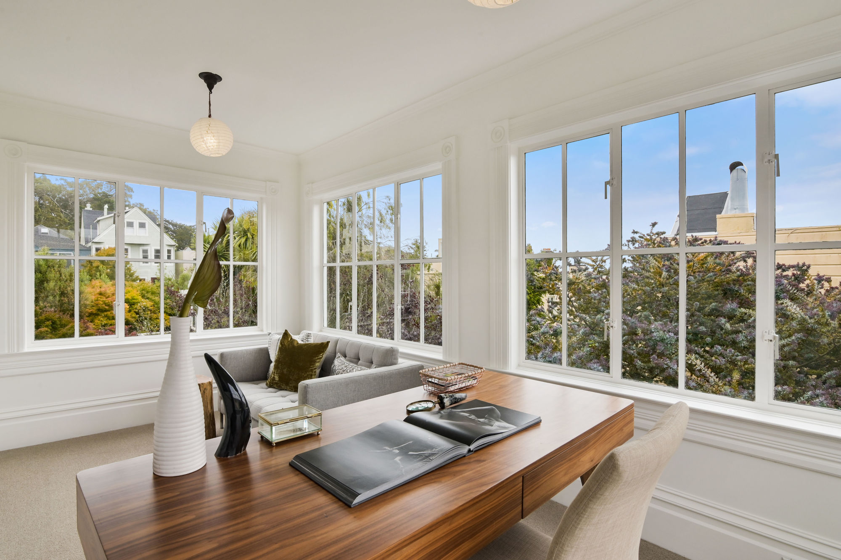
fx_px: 397
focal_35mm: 17
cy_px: 280
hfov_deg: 93.3
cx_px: 420
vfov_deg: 70.4
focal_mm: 17
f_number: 11
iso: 400
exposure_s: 1/250
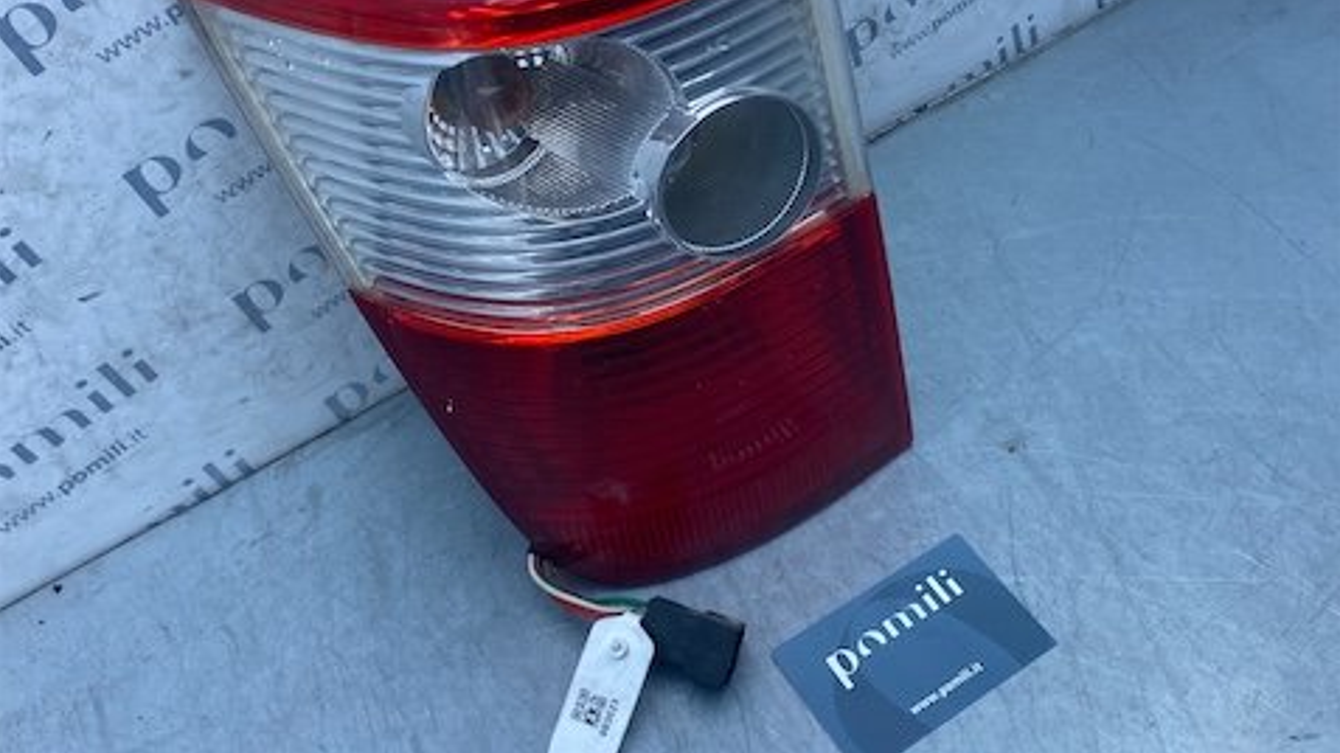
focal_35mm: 38
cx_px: 671
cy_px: 171
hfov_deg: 52.8
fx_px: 1350
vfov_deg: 30.5
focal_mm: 4.25
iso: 32
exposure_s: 1/852
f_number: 1.8
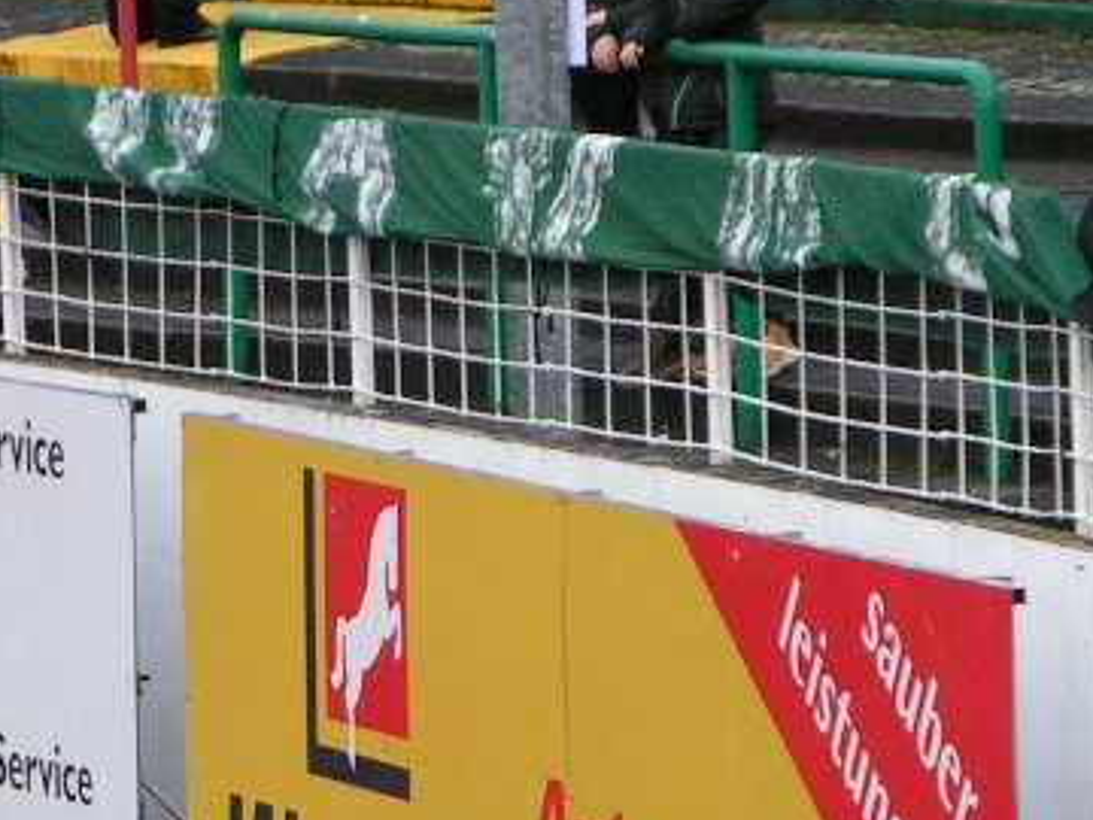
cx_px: 380
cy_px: 355
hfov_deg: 4.7
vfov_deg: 3.6
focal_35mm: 418
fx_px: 13198
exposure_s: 1/200
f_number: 3.5
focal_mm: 28.8
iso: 160
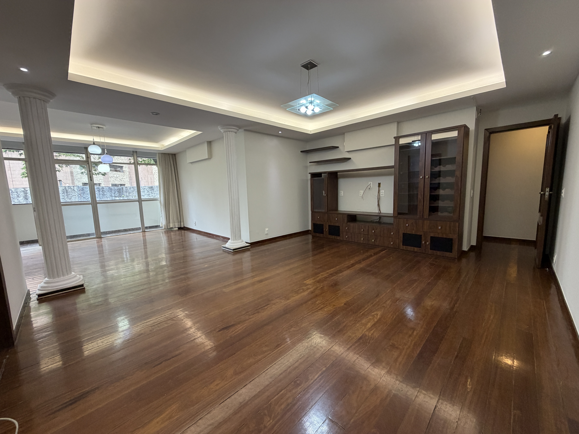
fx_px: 234
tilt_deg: -6.5
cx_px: 290
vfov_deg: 85.7
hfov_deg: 102.1
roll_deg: +1.9
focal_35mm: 14
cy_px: 217
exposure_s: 1/120
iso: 250
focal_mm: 2.22
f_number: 2.2
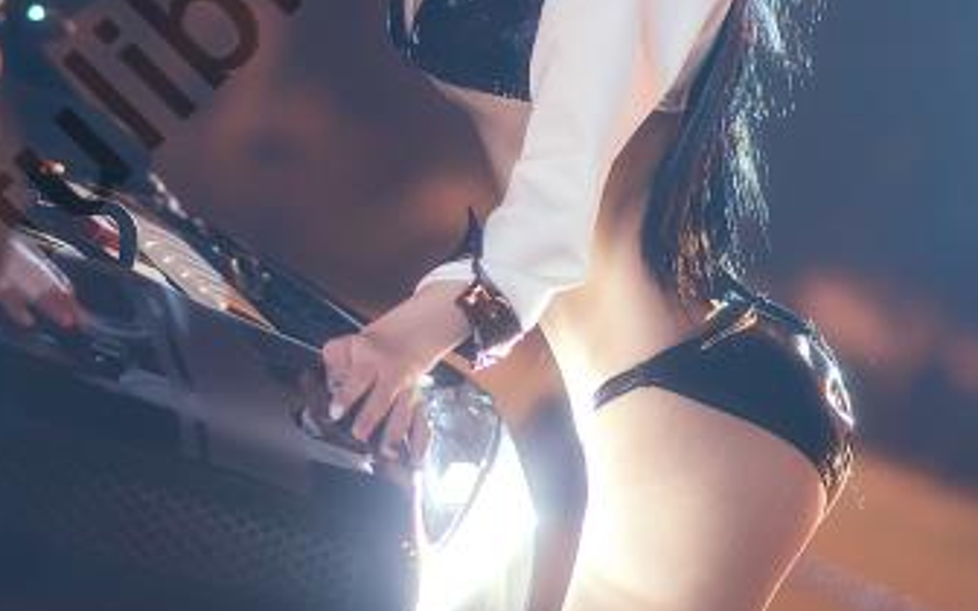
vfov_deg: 6.4
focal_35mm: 206
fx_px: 5491
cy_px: 4
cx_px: 212
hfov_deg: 10.2
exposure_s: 1/50
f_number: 1.8
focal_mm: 85
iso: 1250
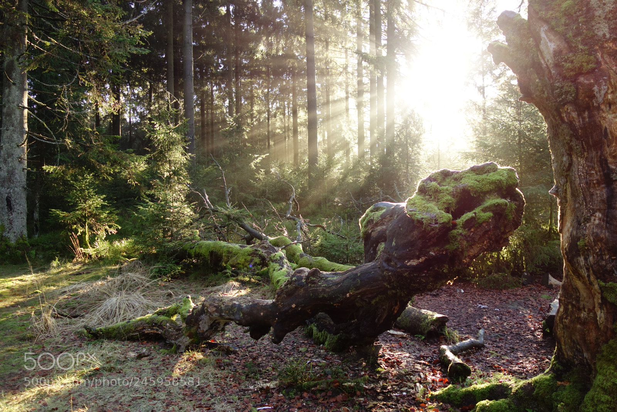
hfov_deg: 65.5
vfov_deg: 46.4
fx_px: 480
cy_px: 206
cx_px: 308
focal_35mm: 28
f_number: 2.2
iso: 125
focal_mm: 10.4
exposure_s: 1/100
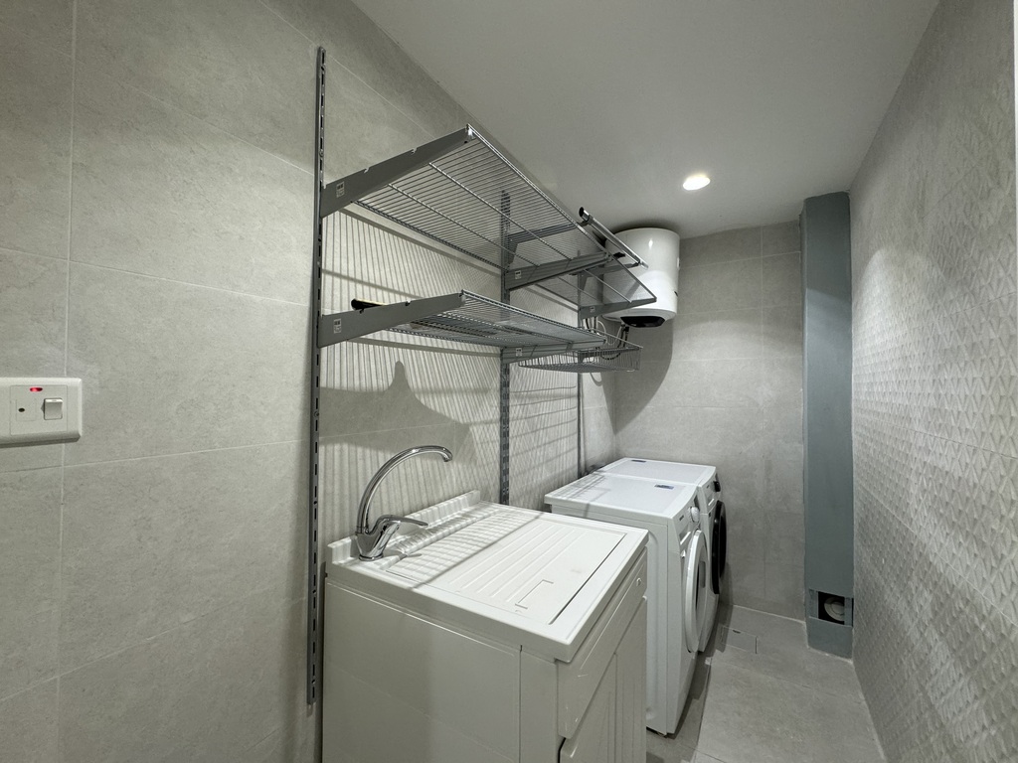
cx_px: 509
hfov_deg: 102.1
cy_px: 382
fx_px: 412
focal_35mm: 14
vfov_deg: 85.7
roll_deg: -1.3
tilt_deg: +0.9
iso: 160
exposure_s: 1/50
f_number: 2.2
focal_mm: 2.22
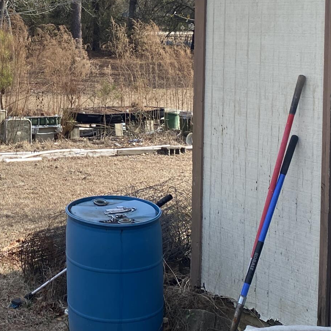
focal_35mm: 75
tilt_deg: -2.0
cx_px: -17
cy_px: 43
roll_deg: +0.5
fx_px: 811
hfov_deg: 22.0
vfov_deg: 22.6
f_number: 1.8
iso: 32
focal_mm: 4.25
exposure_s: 1/1258
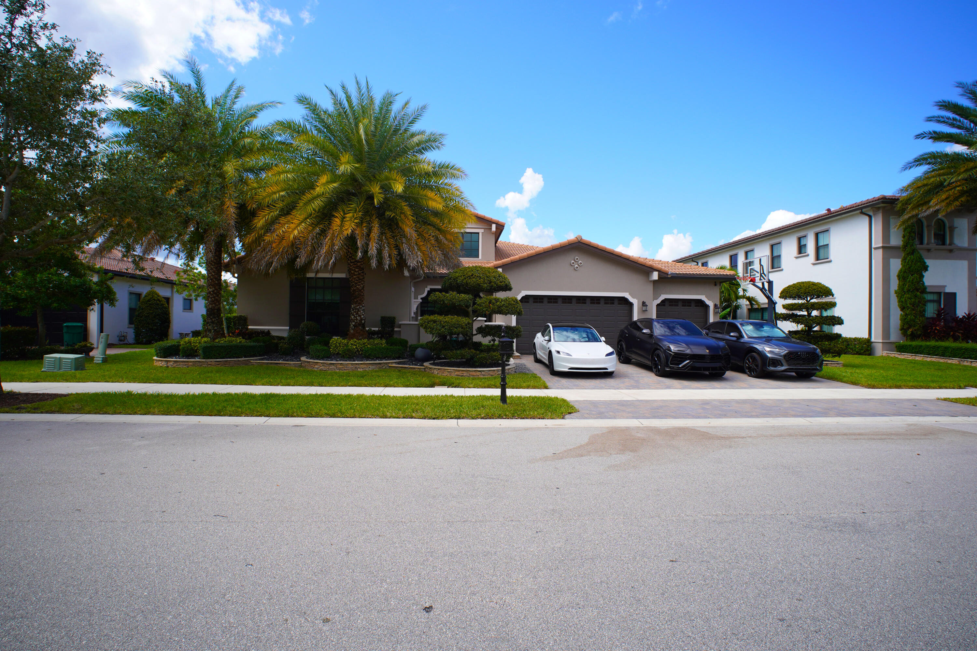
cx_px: 488
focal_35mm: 16
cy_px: 326
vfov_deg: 72.1
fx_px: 448
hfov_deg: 95.0
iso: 100
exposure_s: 1/250
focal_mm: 11
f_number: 5.6
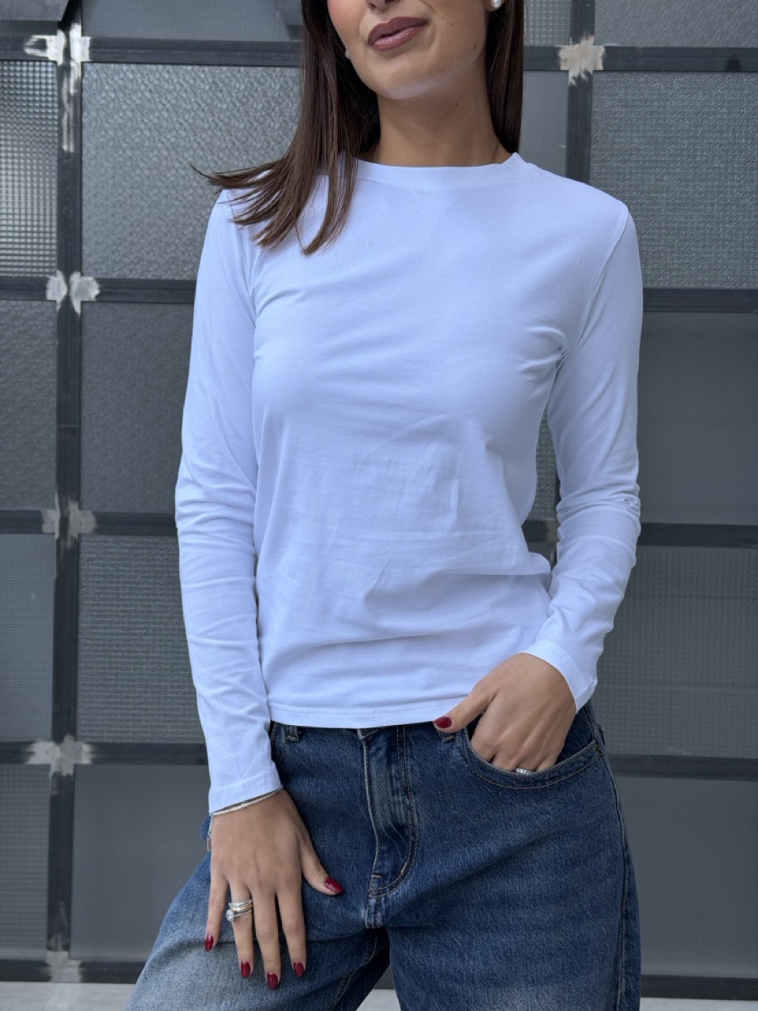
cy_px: 506
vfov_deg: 39.7
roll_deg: -1.0
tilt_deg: -3.6
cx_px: 379
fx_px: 1401
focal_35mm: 48
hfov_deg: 30.3
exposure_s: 1/67
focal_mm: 6.76
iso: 100
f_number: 1.78
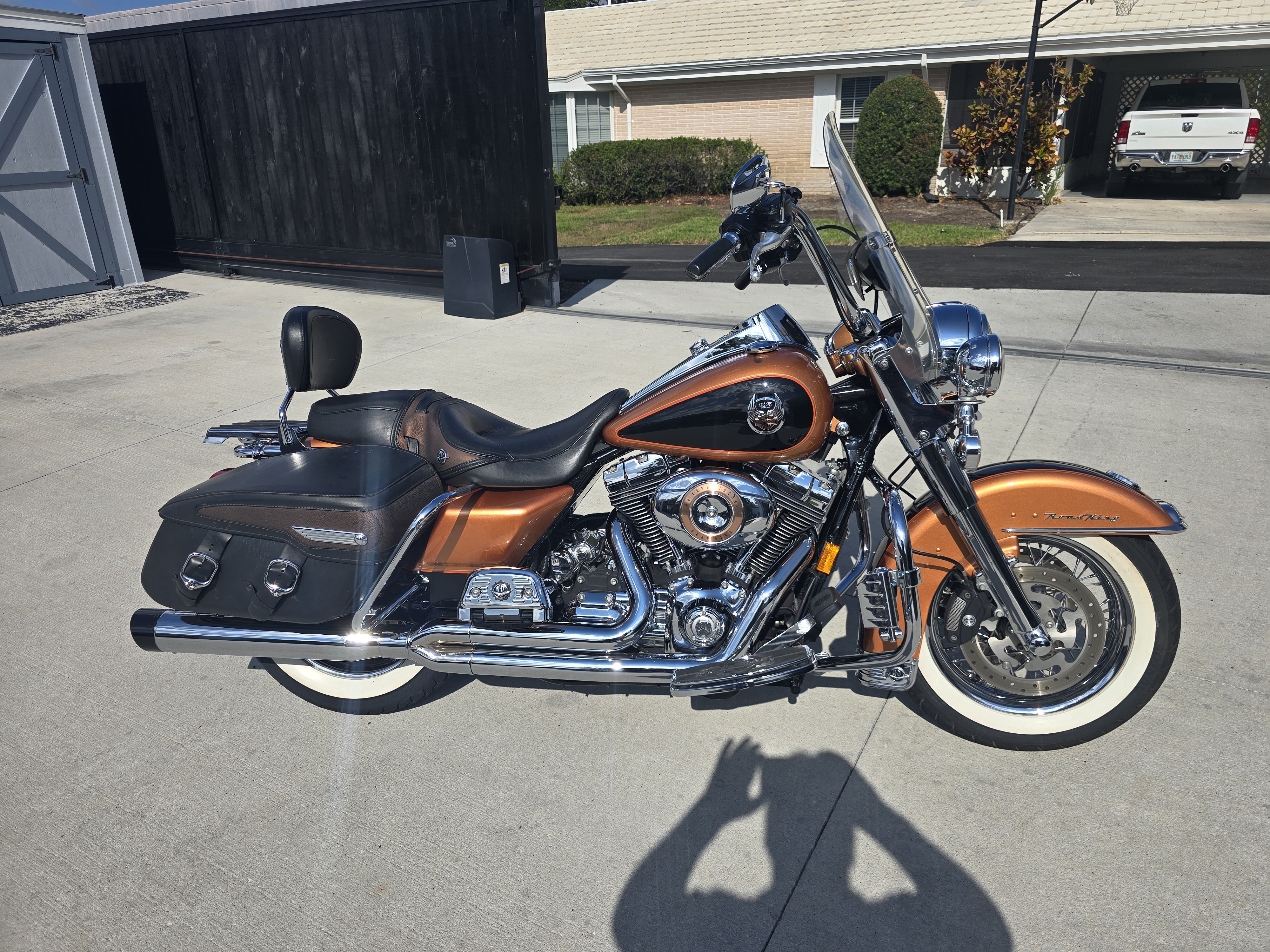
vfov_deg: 58.9
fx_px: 844
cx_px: 635
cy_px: 476
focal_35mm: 23
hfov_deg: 73.9
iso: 12
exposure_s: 1/1513
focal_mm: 6.3
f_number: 1.7
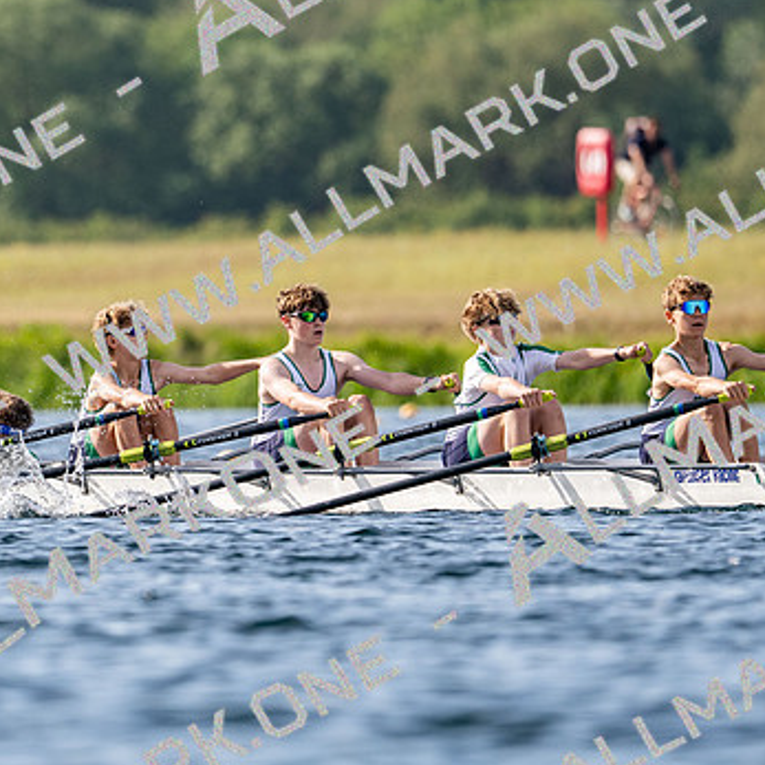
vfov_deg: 2.1
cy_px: 398
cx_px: 315
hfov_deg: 2.1
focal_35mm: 853
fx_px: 21327
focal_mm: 400
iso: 320
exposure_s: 1/2500
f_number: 4.5
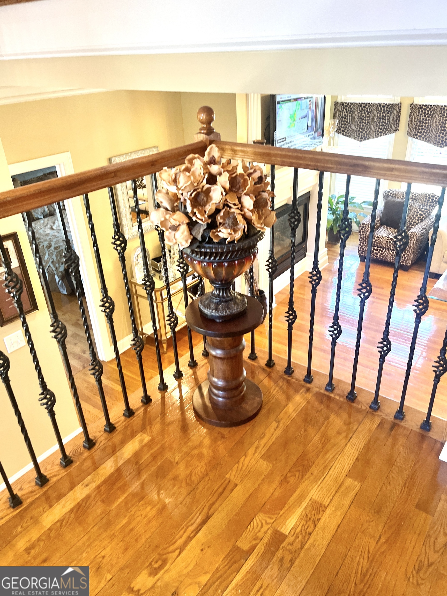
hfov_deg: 53.1
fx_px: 448
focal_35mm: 26
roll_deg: +3.7
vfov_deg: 67.3
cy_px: 298
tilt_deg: -26.5
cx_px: 224
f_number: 1.6
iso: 200
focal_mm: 5.1
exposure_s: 1/60
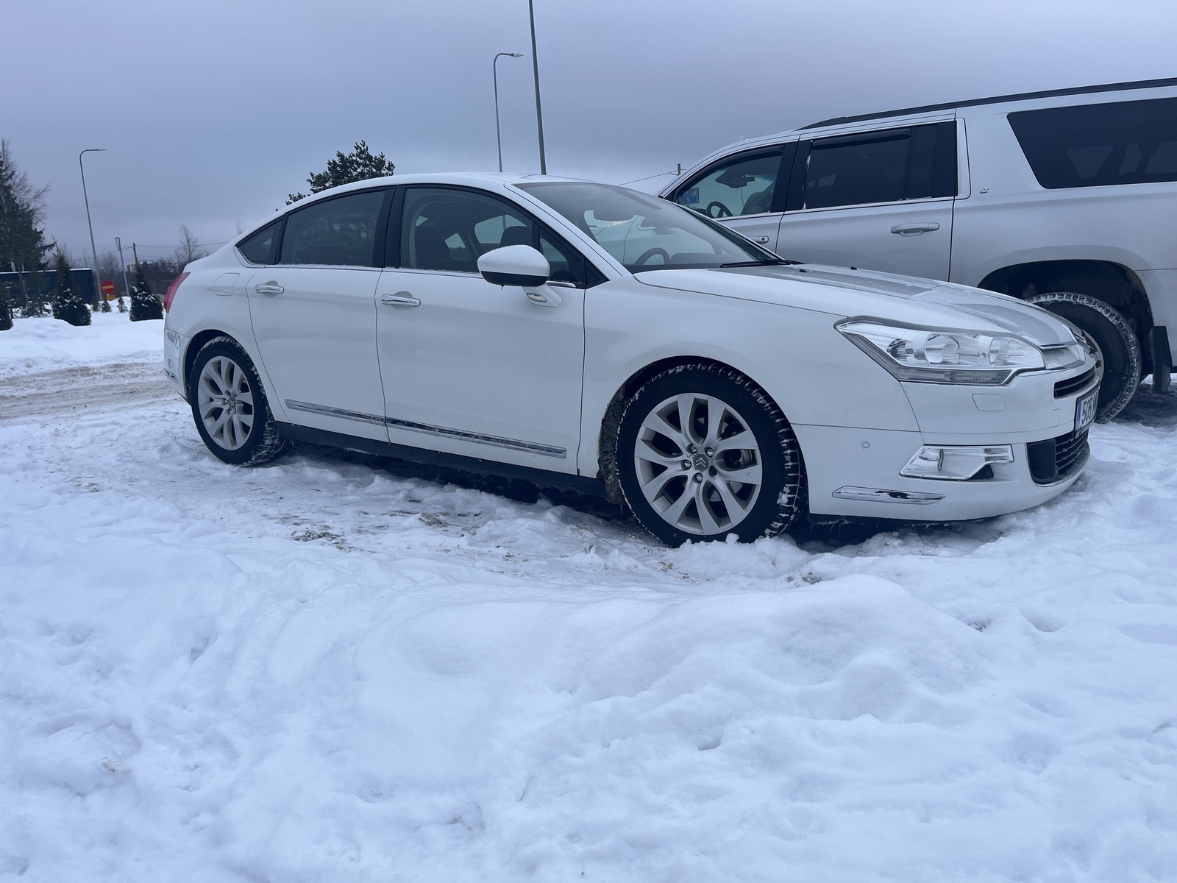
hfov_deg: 67.3
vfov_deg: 53.1
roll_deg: +3.9
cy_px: 442
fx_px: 884
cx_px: 588
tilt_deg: -10.8
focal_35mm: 26
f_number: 1.6
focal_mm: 5.1
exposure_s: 1/163
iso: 40
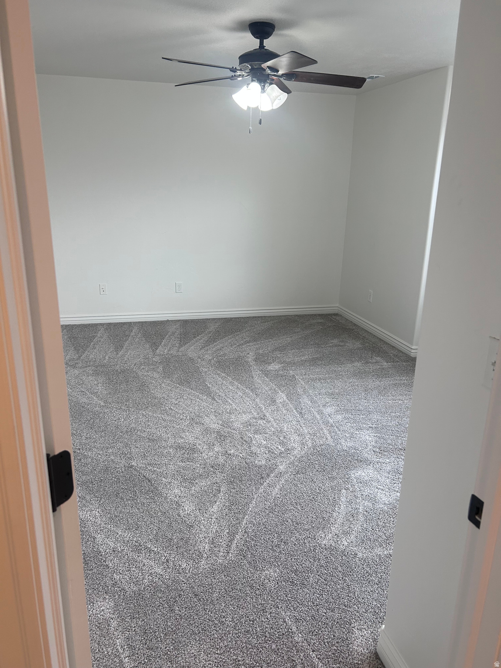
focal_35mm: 26
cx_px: 250
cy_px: 334
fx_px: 502
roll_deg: -1.8
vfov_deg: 67.3
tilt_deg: -16.6
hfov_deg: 53.1
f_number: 1.5
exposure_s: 1/120
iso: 100
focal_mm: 5.7
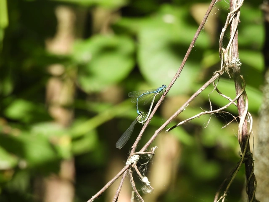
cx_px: 134
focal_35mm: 800
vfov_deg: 1.9
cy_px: 101
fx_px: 6217
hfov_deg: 2.5
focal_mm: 143
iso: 100
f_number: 5.6
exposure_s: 1/200
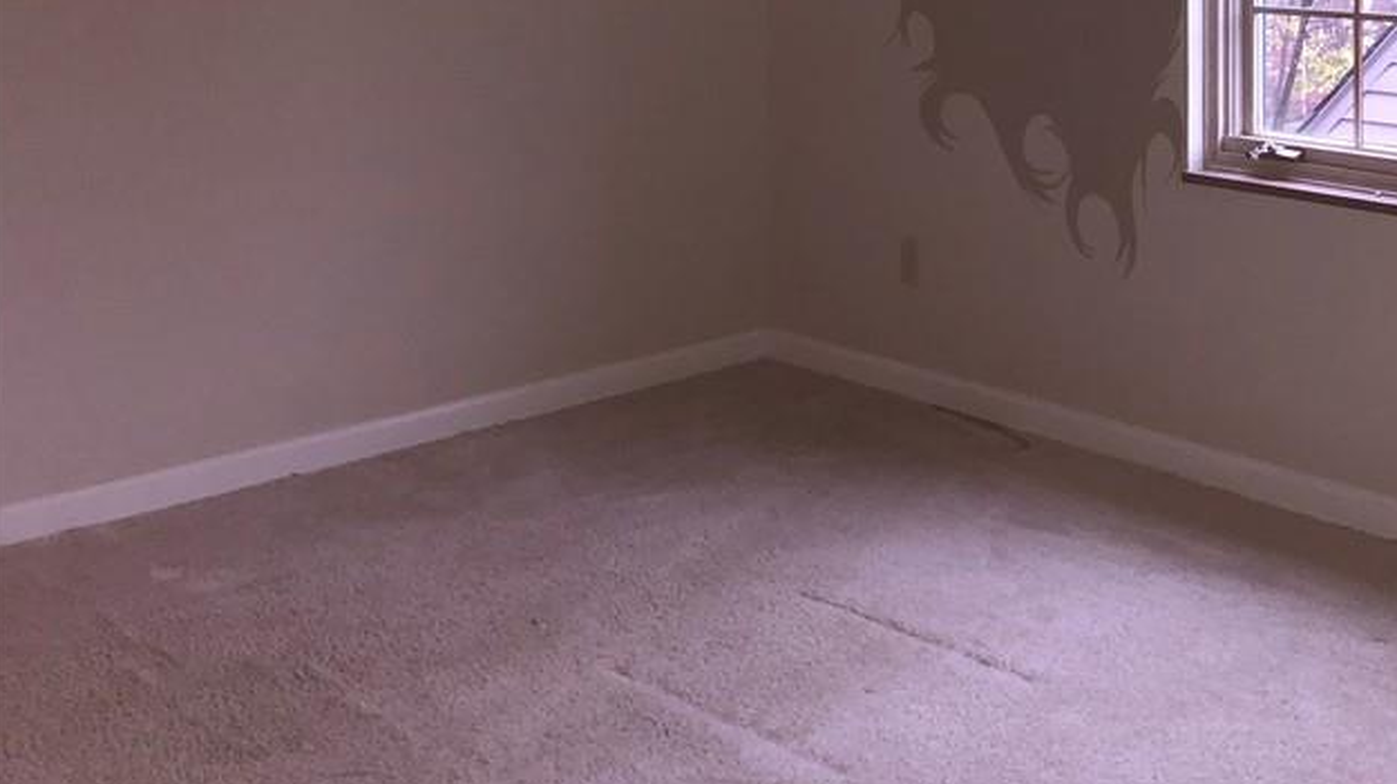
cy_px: 11
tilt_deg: -4.6
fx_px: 1851
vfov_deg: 23.0
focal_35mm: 50
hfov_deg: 39.6
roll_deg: +0.6
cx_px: 1133
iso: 100
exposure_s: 1/30
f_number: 1.8
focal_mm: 4
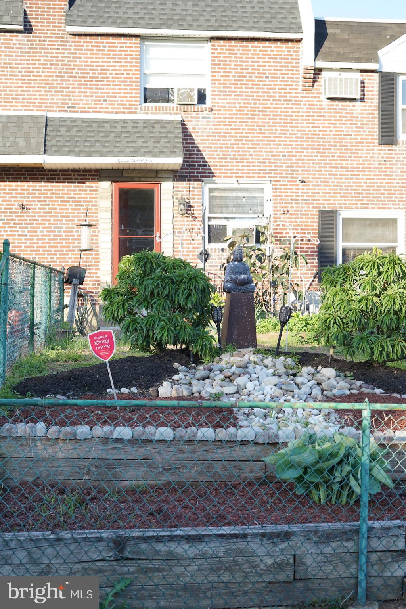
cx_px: 203
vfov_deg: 39.6
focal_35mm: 50
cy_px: 304
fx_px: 846
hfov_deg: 27.0
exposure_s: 1/100
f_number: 5
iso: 100
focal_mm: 50
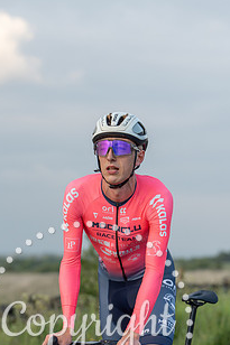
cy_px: 231
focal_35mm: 136
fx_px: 1305
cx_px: 109
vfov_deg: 15.1
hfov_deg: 10.1
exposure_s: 1/1250
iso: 400
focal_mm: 93
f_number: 3.2
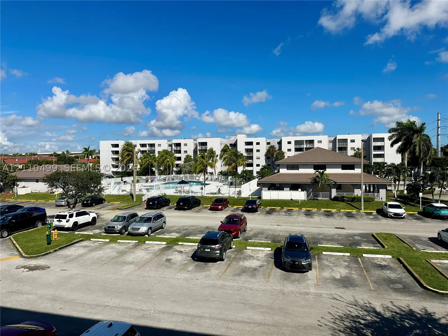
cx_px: 224
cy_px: 168
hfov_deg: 71.6
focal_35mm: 24
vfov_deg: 56.8
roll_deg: +0.6
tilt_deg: -0.5
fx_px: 311
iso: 80
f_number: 1.78
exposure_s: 1/9709
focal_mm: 6.86
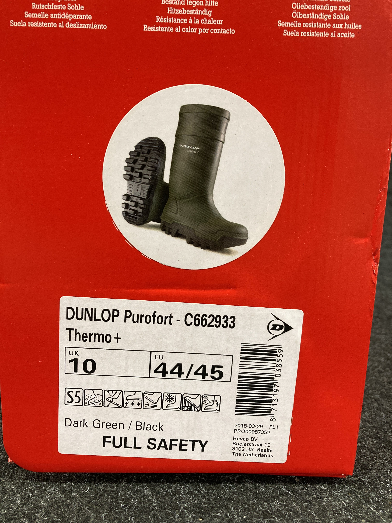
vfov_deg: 63.4
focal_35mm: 28
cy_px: 262
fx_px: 423
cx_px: 196
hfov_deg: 49.7
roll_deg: -1.5
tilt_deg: -10.7
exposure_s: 1/60
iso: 125
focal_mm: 3.99
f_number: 1.8
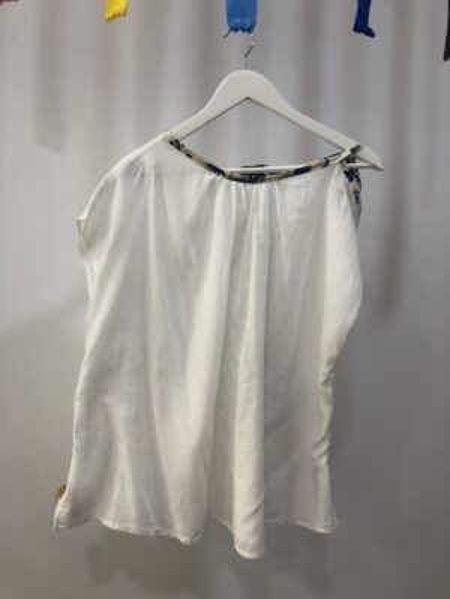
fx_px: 485
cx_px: 225
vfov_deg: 63.4
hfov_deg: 49.7
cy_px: 300
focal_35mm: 28
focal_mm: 3.99
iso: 25
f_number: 1.8
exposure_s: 1/40
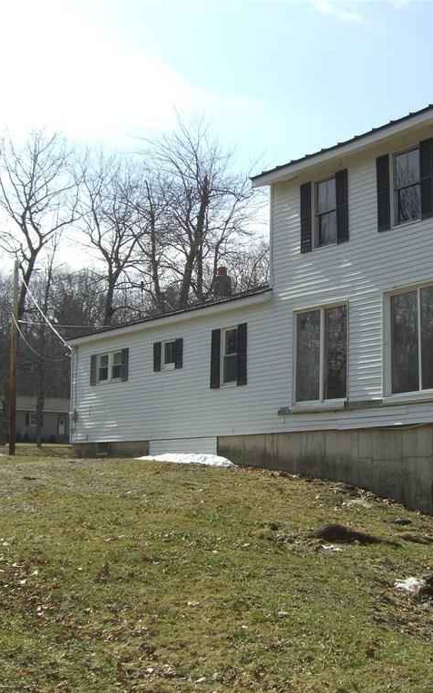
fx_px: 1020
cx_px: 336
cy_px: 347
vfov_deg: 37.5
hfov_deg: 23.7
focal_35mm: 54
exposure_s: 1/640
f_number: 4.3
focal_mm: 6.2
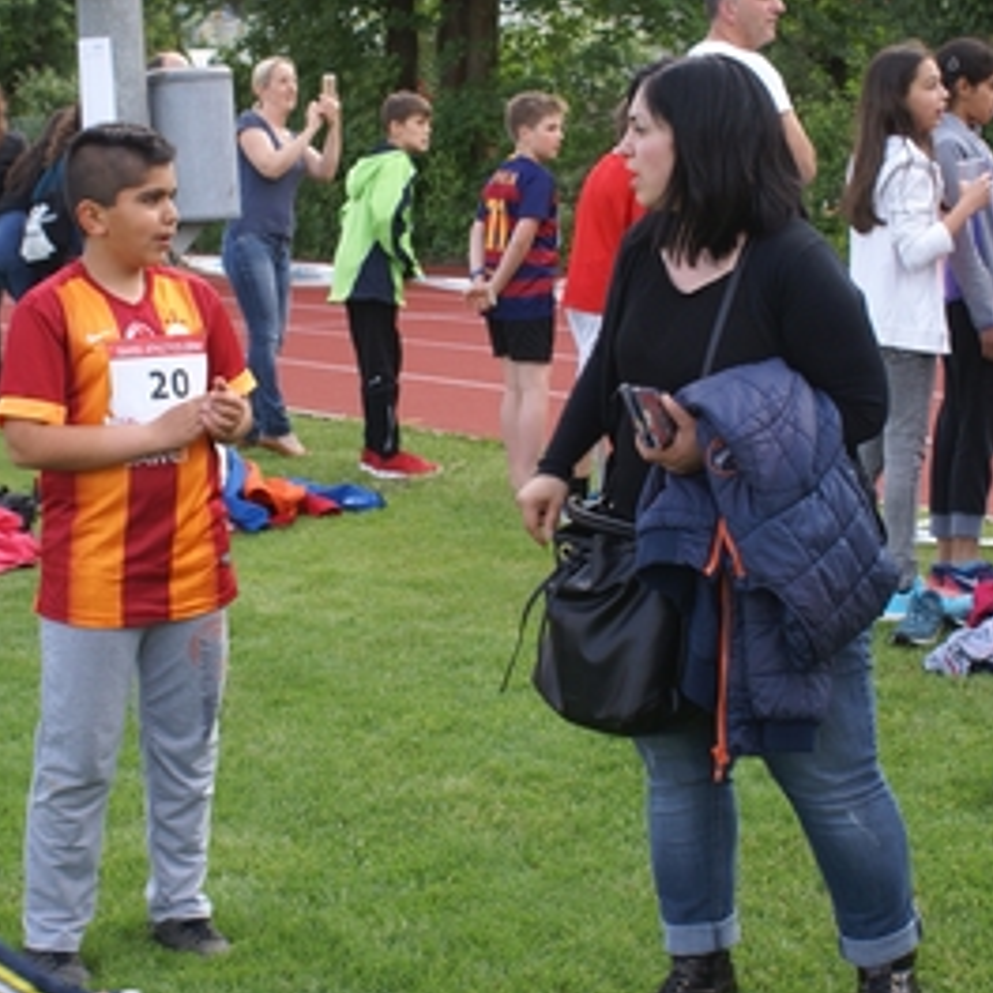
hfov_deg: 23.6
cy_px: 359
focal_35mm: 73
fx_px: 2369
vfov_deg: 23.6
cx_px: 402
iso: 125
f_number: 5
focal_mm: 28
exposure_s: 1/125
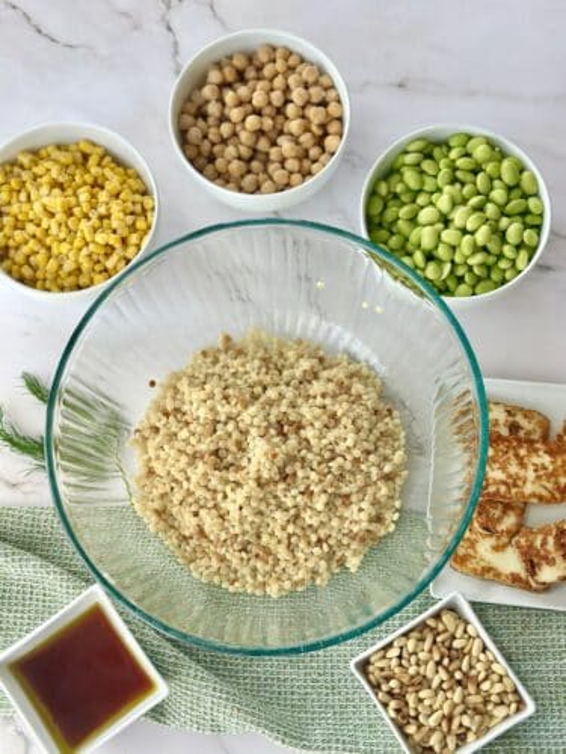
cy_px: 377
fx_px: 1046
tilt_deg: -74.8
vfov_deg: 39.7
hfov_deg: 30.3
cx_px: 283
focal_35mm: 48
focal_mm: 6.86
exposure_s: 1/414
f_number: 1.78
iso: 80
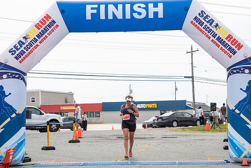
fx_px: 473
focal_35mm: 68
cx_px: 131
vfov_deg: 20.1
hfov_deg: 29.7
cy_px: 101
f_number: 4
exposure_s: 1/3200
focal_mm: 56
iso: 800
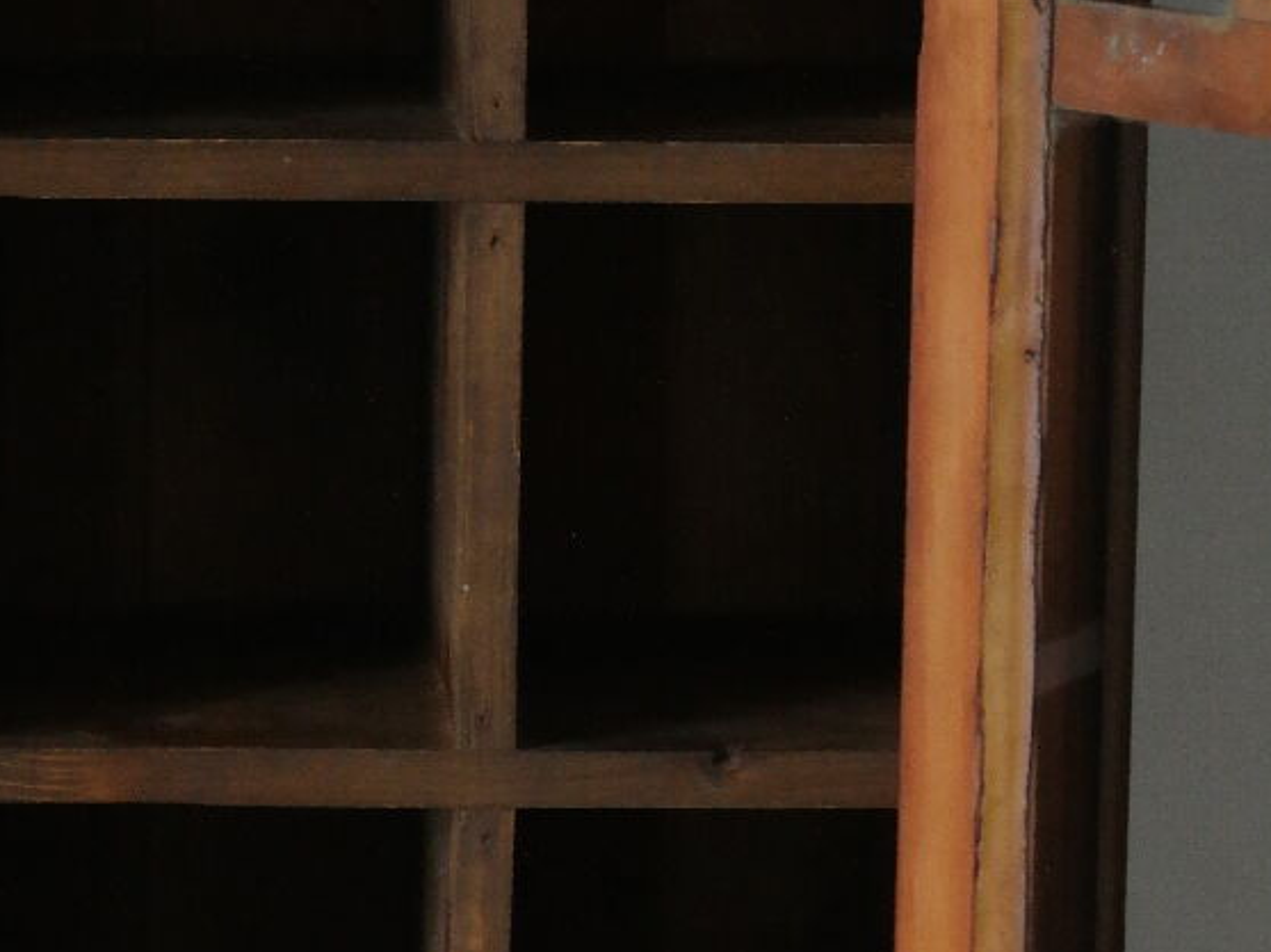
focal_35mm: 206
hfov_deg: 9.5
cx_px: 18
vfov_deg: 7.2
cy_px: 621
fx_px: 7559
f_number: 6.3
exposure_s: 1/30
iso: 1600
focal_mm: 45
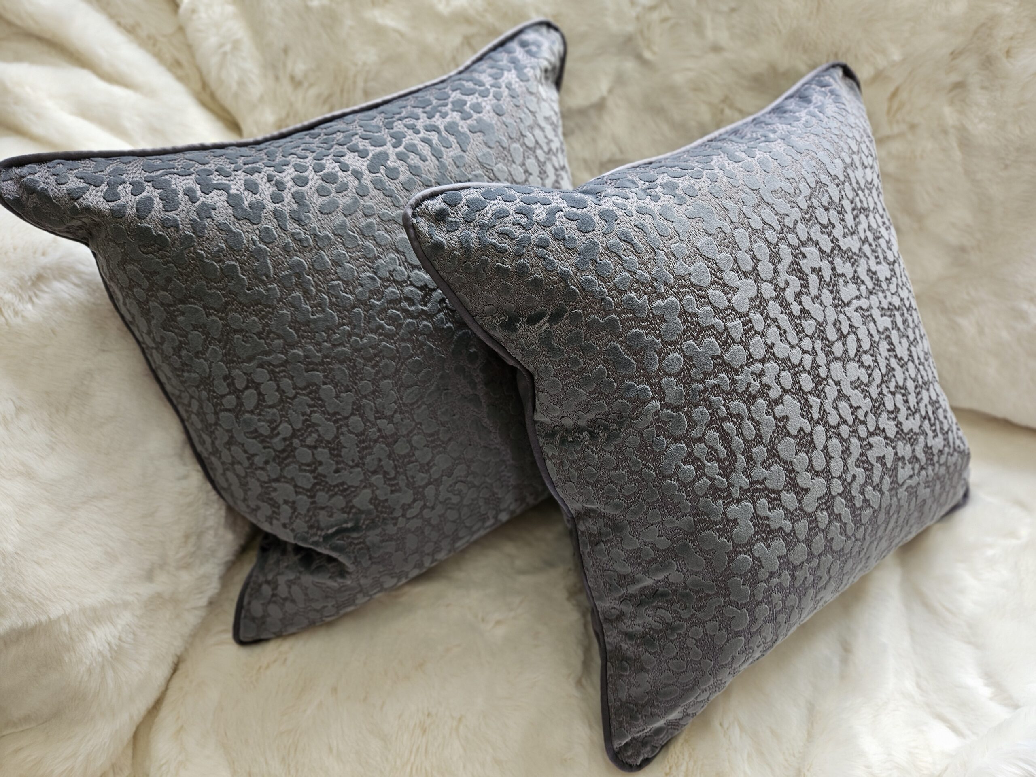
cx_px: 518
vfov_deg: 58.9
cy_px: 388
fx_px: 688
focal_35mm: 23
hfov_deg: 73.9
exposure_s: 1/100
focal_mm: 5.4
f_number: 1.8
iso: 80
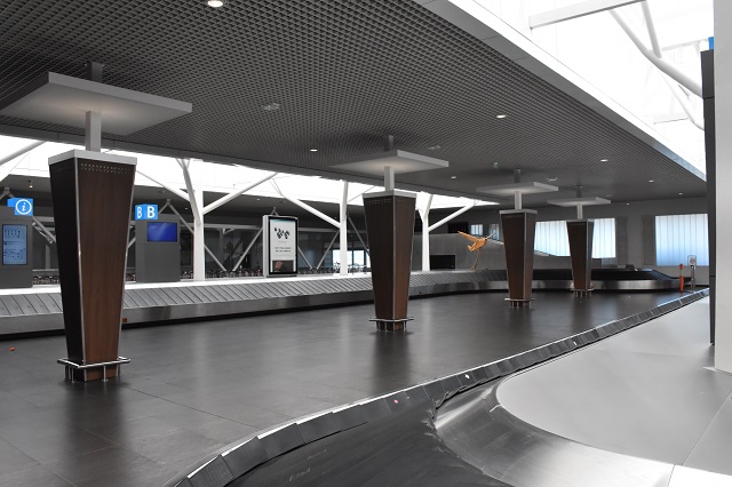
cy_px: 244
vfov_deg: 47.9
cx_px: 366
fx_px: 549
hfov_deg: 67.4
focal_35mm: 27
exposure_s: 1/500
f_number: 11
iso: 2500
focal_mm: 18
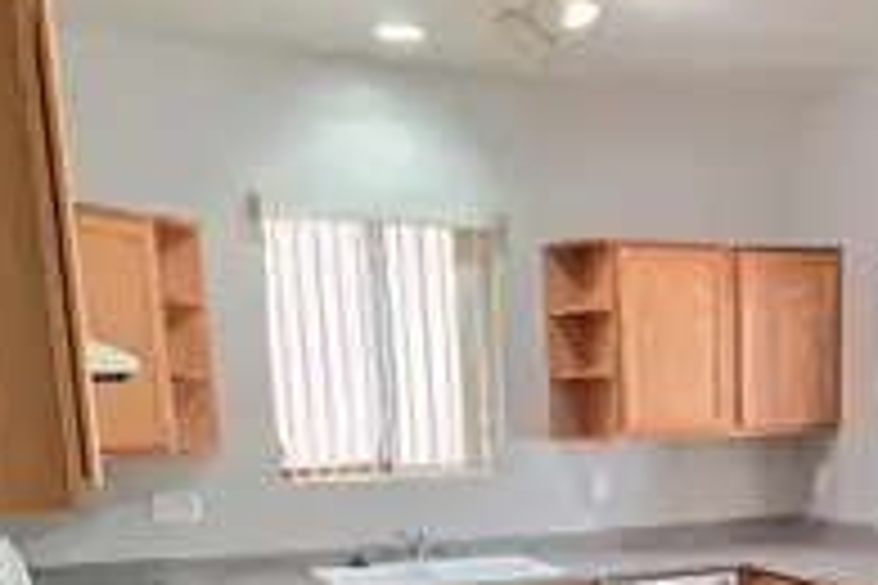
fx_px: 1195
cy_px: 626
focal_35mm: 49
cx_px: 657
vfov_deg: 25.7
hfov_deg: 39.3
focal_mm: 6.25
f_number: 1.7
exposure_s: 1/120
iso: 400
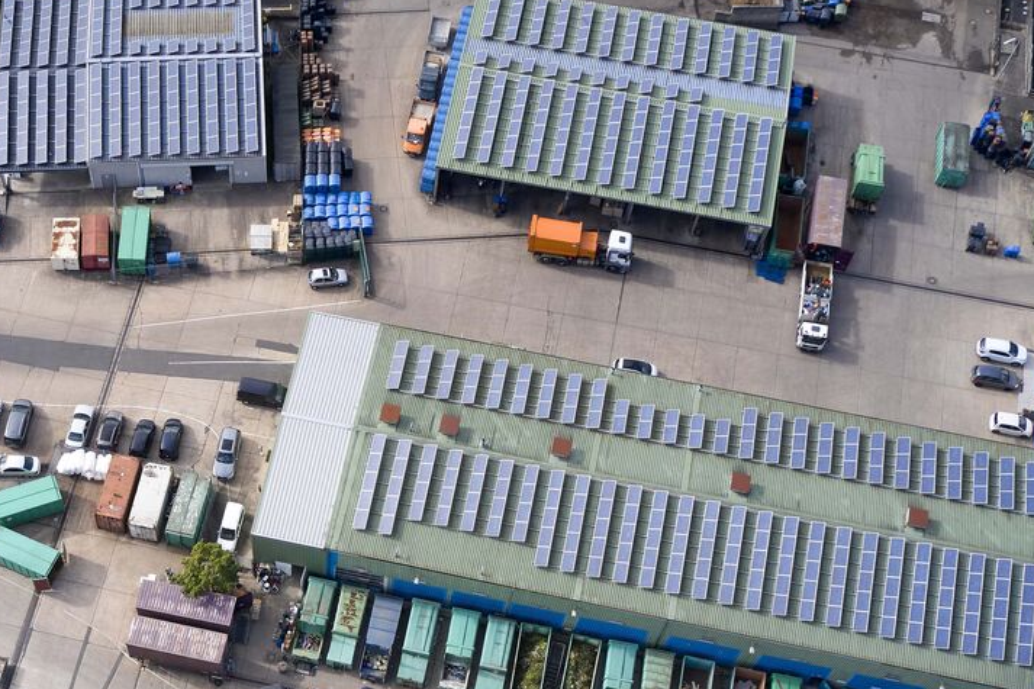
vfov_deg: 24.2
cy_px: 566
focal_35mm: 55
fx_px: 1579
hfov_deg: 35.7
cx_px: 302
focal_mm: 10.26
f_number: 4
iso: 100
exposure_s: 1/800
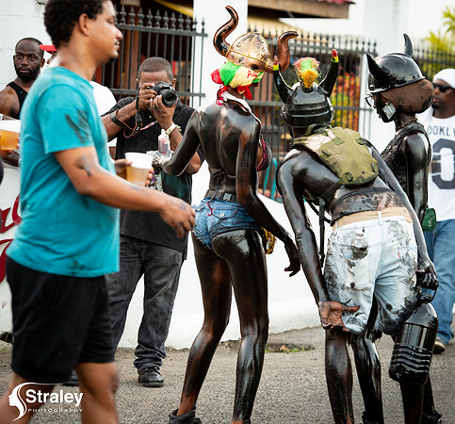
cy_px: 212
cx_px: 274
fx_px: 2051
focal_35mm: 143
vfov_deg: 11.8
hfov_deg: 12.7
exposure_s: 1/160
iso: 3600
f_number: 5
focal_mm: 116
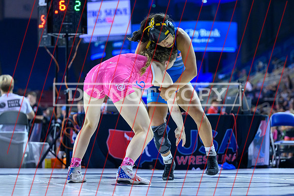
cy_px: 113
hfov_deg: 16.5
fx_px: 1014
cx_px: 154
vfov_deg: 11.0
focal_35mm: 124
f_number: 2.8
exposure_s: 1/800
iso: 2500
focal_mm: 79
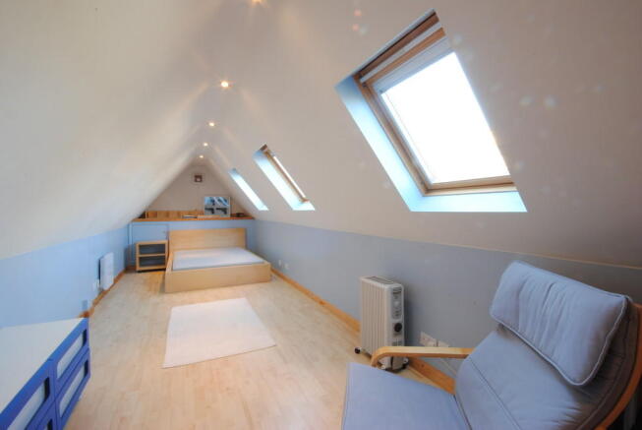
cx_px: 321
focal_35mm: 15
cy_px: 215
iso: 100
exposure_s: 4
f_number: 22
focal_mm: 10
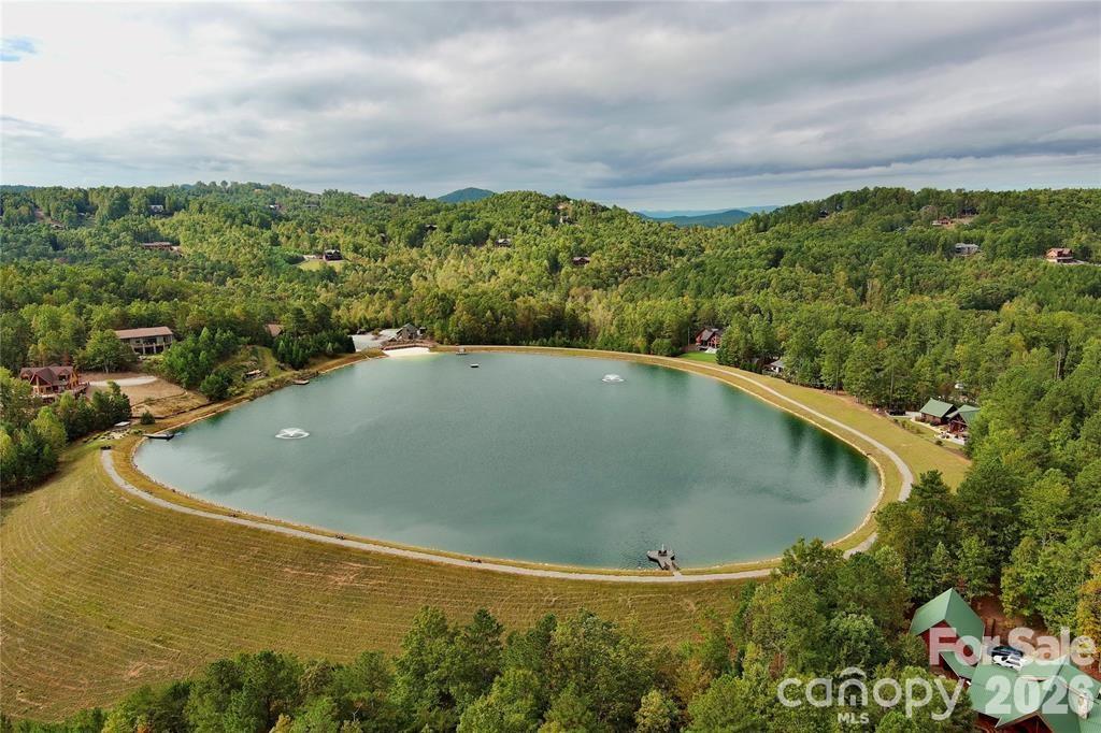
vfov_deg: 44.9
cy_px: 366
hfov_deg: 63.7
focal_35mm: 29
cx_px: 550
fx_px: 887
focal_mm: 10.57
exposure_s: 1/1318
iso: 101
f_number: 2.8
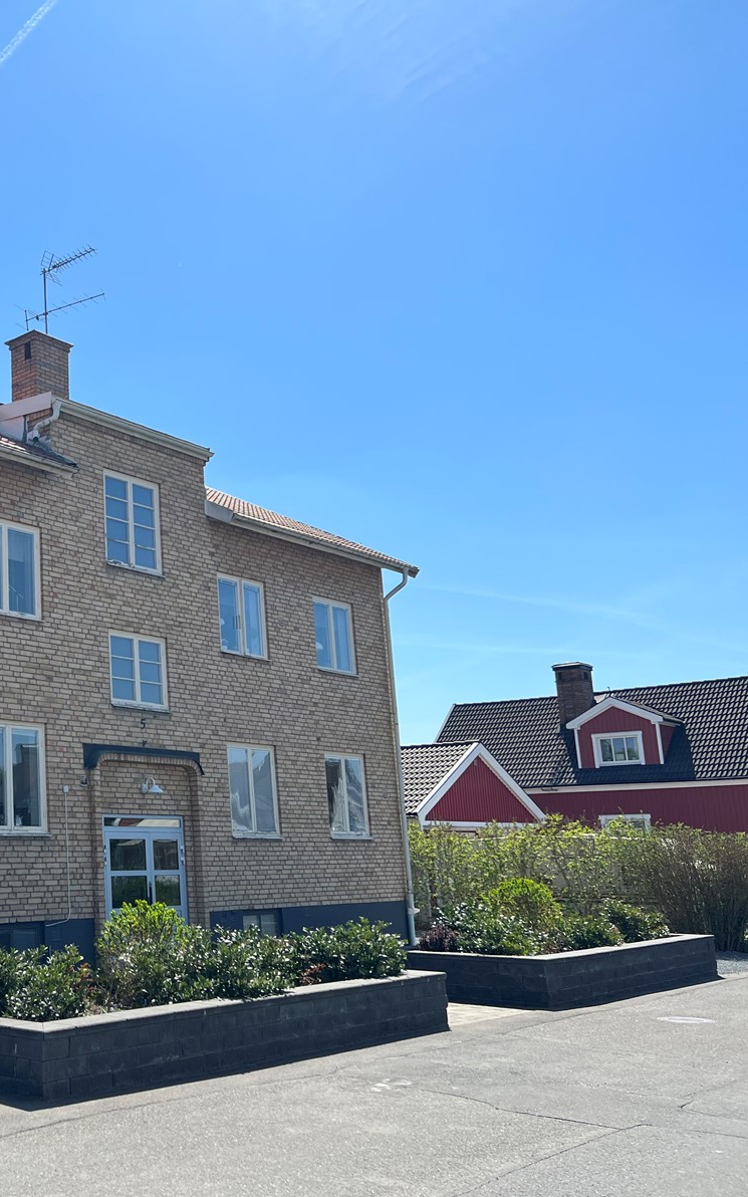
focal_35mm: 37
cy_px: 598
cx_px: -37
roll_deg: +0.2
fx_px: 1207
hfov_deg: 31.3
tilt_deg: +11.8
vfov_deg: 52.7
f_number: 1.5
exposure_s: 1/4831
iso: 50
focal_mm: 5.7
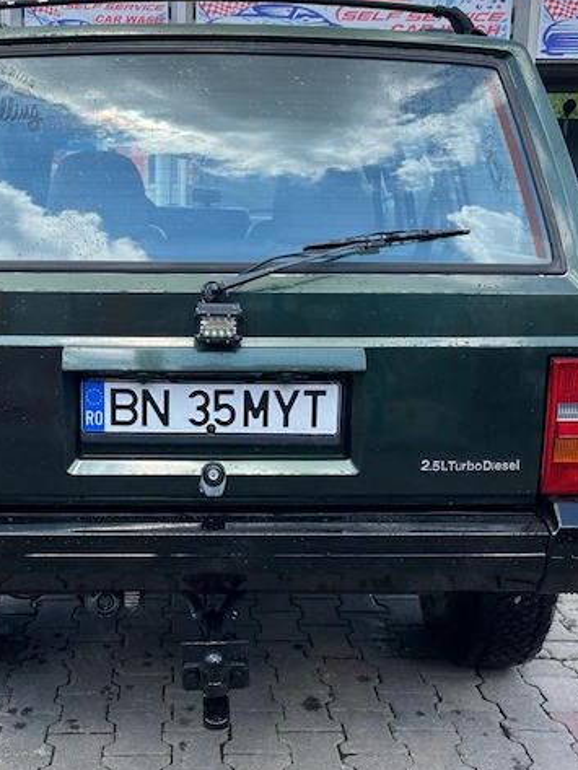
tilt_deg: -11.3
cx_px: 217
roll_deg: +1.0
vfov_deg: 42.9
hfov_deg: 32.7
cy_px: 399
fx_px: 979
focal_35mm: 44
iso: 50
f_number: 1.6
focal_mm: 5.1
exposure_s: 1/1106
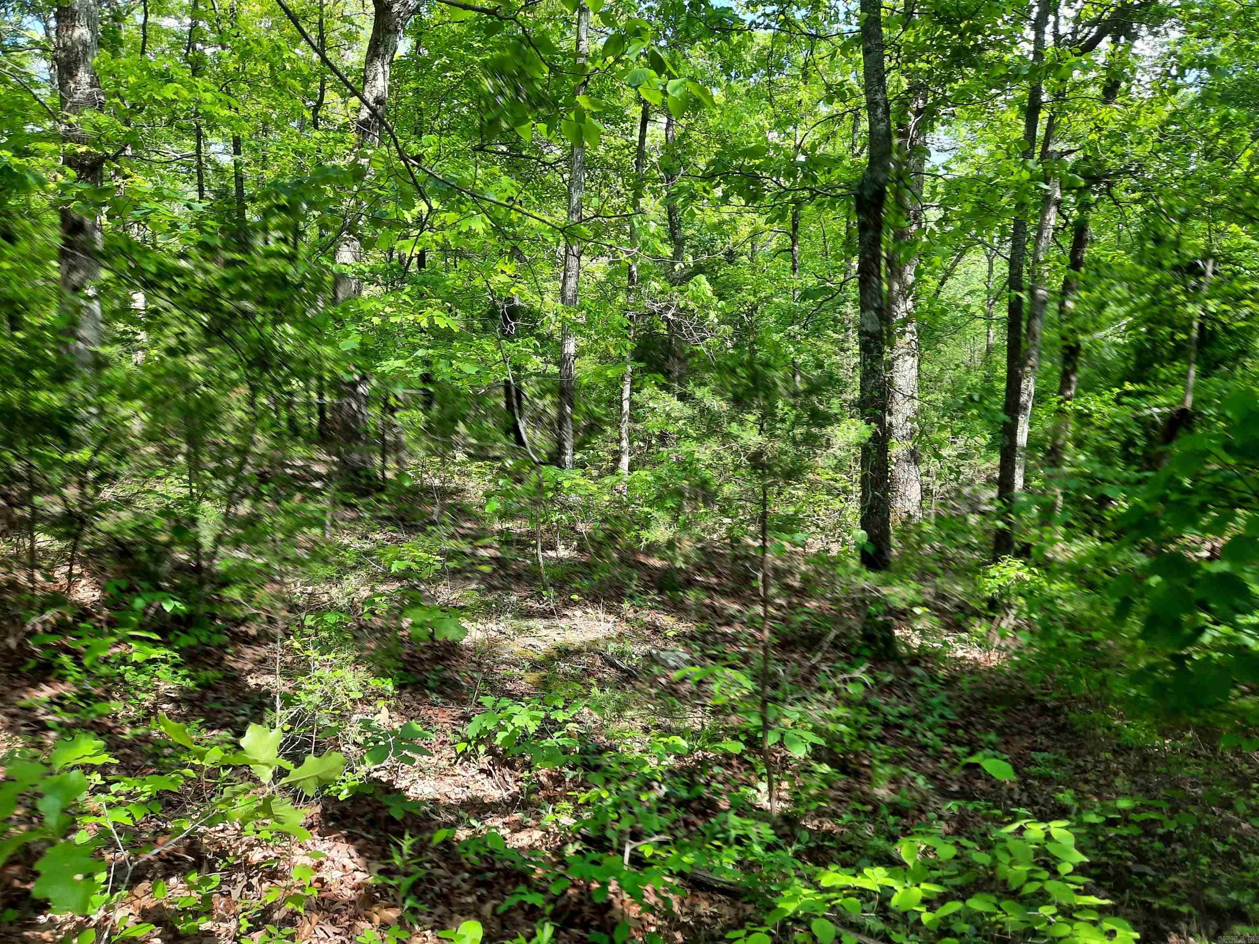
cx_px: 630
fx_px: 909
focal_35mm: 25
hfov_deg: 69.4
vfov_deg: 54.9
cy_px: 472
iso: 32
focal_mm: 4.6
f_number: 2
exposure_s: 1/120
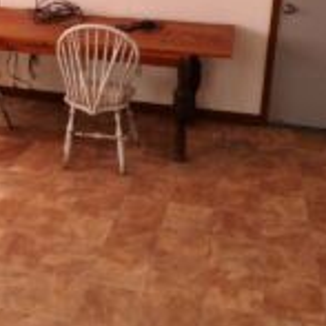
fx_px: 511
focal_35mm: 48
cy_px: 55
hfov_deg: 35.0
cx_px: 106
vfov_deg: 34.1
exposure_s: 1/125
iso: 320
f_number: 2.8
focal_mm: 3.58
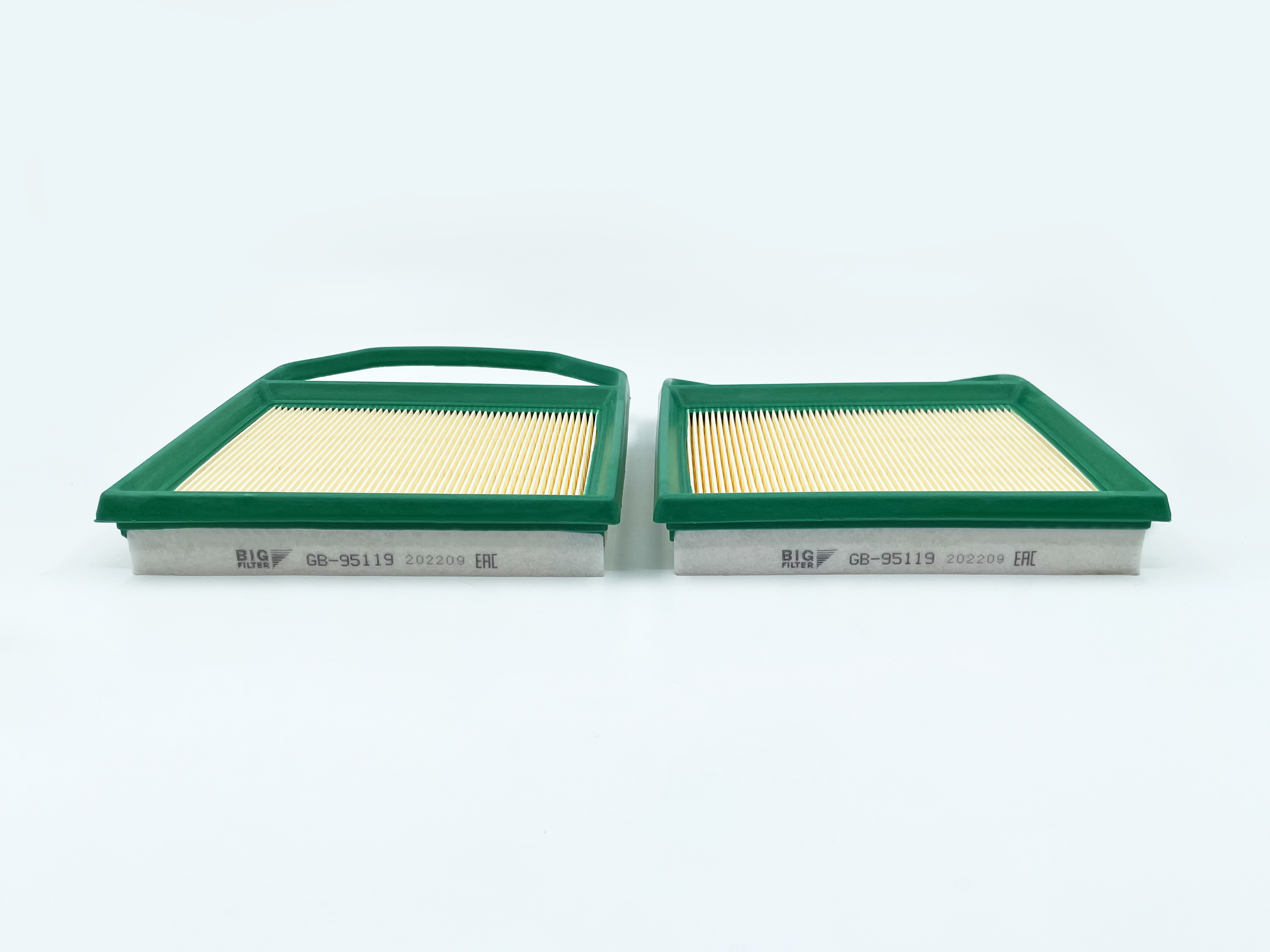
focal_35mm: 27
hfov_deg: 65.3
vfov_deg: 51.4
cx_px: 613
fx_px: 991
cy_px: 480
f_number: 1.6
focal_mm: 4.2
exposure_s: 1/1125
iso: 32
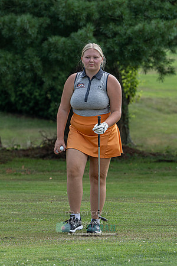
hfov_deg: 3.4
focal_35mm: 408
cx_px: 66
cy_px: 135
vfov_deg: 5.1
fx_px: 3008
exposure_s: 1/250
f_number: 6.3
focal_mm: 200
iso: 125
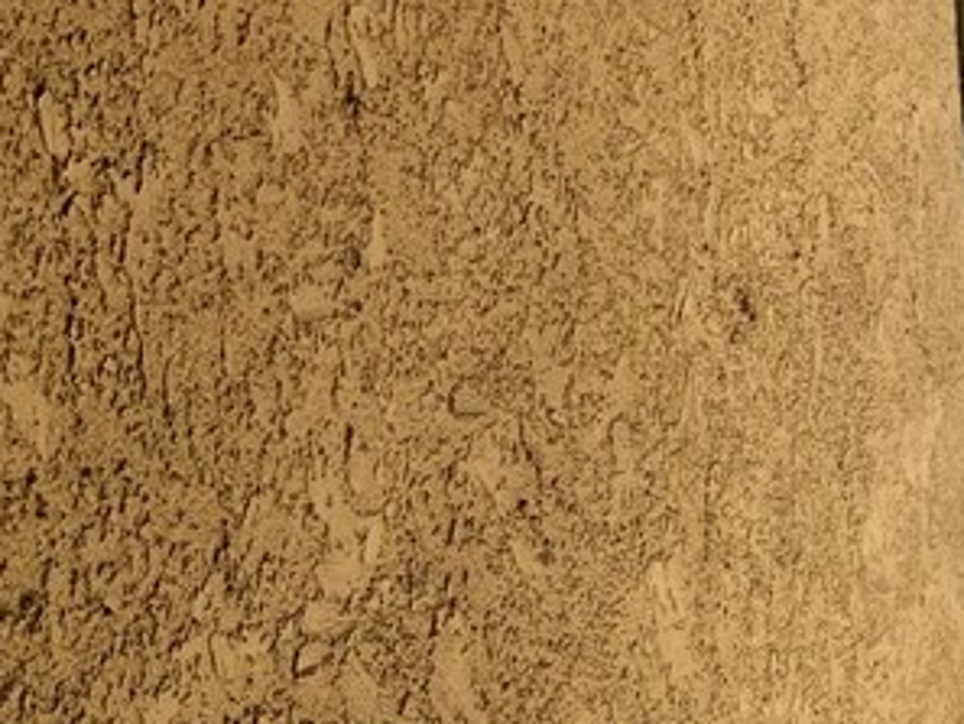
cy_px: 610
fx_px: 2786
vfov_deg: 14.7
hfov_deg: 17.6
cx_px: 1438
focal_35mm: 100
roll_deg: -0.2
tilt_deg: -17.6
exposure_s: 1/256
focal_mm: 3
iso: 16
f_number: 1.8
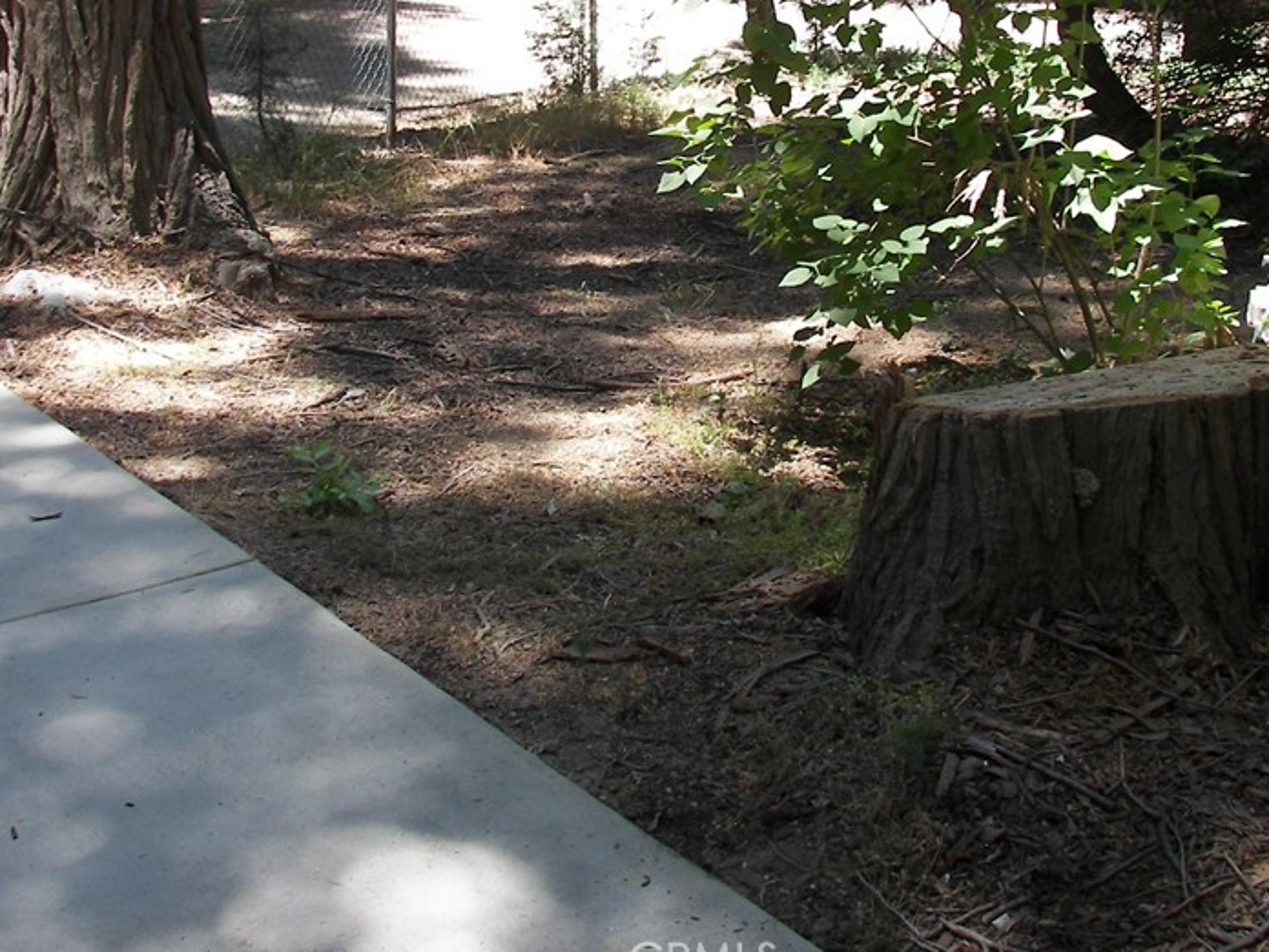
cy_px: 285
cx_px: 611
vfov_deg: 27.3
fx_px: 1943
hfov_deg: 36.2
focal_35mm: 53
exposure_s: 1/125
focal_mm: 6
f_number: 2.8
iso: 50
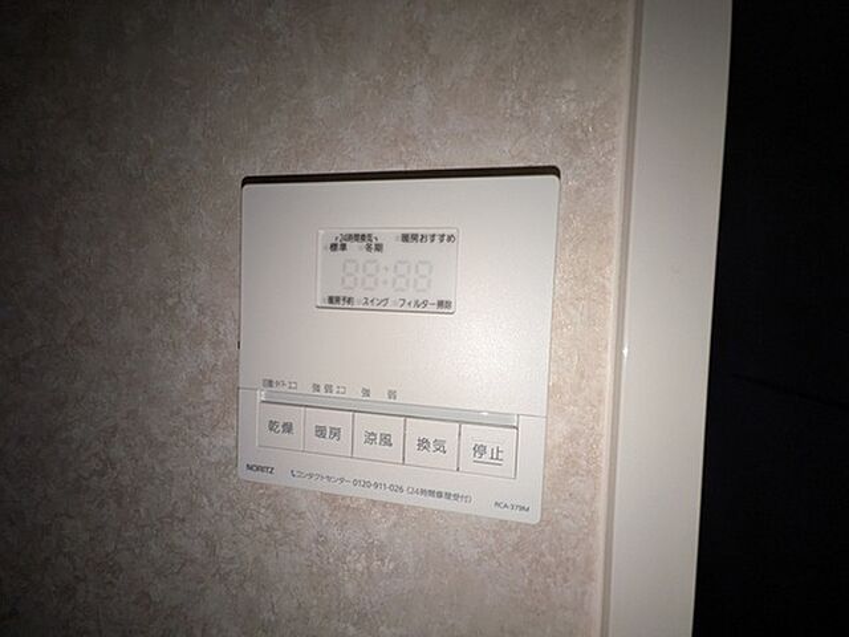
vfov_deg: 85.7
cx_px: 424
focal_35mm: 14
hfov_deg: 102.1
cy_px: 318
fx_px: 343
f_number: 2.2
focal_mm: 1.85
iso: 461
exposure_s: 1/53.6
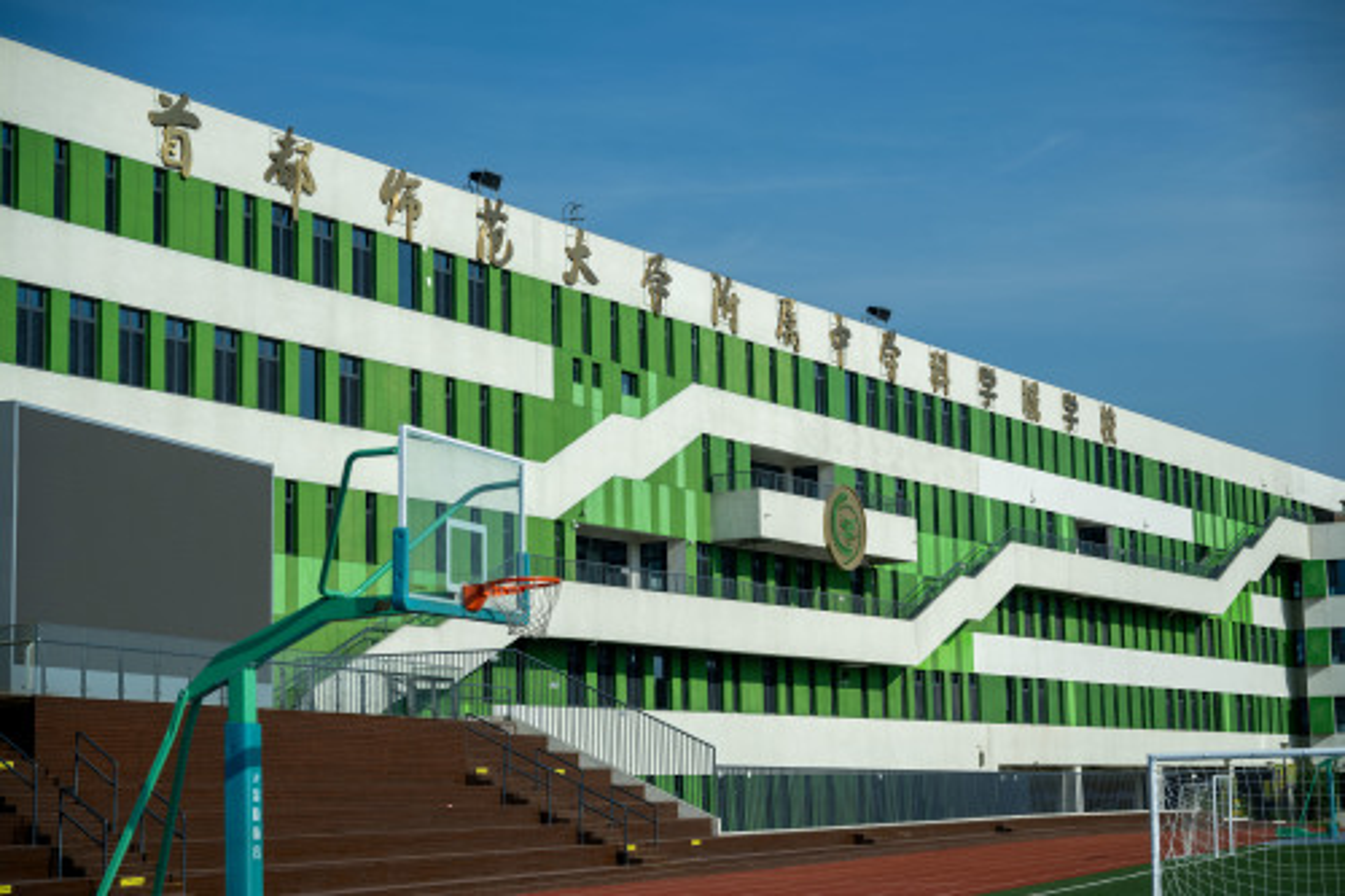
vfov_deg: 22.2
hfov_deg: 32.9
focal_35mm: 61
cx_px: 672
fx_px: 2278
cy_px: 448
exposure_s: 1/1250
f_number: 4
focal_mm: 61
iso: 64
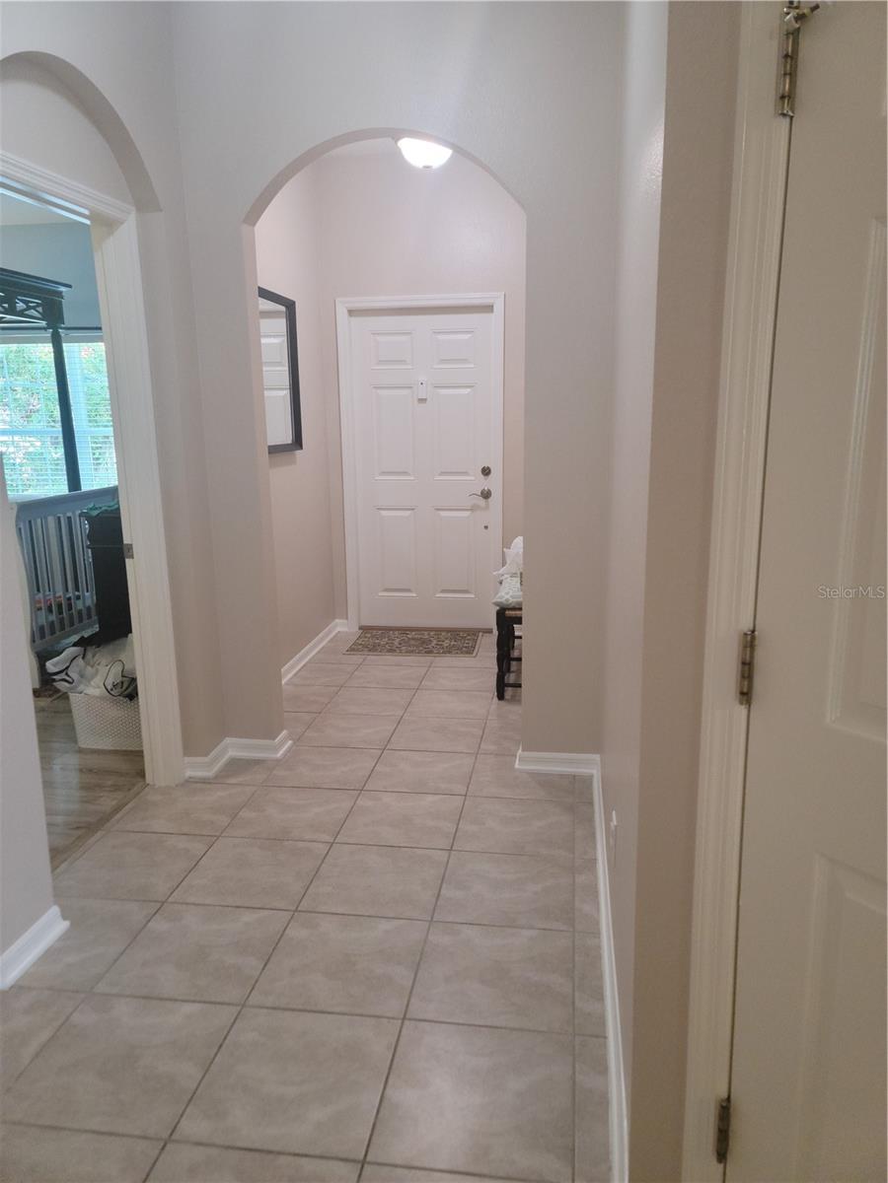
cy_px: 592
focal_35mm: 25
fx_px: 855
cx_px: 444
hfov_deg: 54.9
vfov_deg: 69.4
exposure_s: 1/40
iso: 250
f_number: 1.8
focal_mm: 7
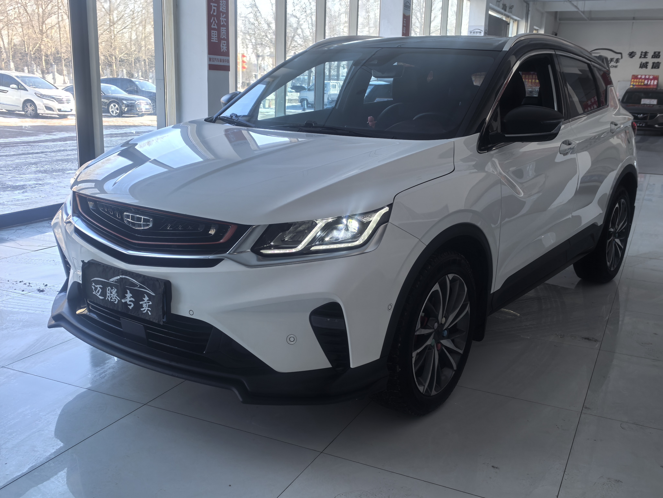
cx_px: 332
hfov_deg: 51.4
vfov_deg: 39.7
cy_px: 249
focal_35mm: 36
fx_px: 690
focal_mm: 5.75
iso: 50
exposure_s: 1/100
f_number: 2
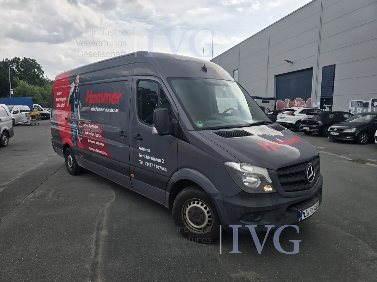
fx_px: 250
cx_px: 188
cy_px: 141
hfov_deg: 73.9
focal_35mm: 23
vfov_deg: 58.9
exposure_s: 1/633
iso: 12
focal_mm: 6.3
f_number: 1.7
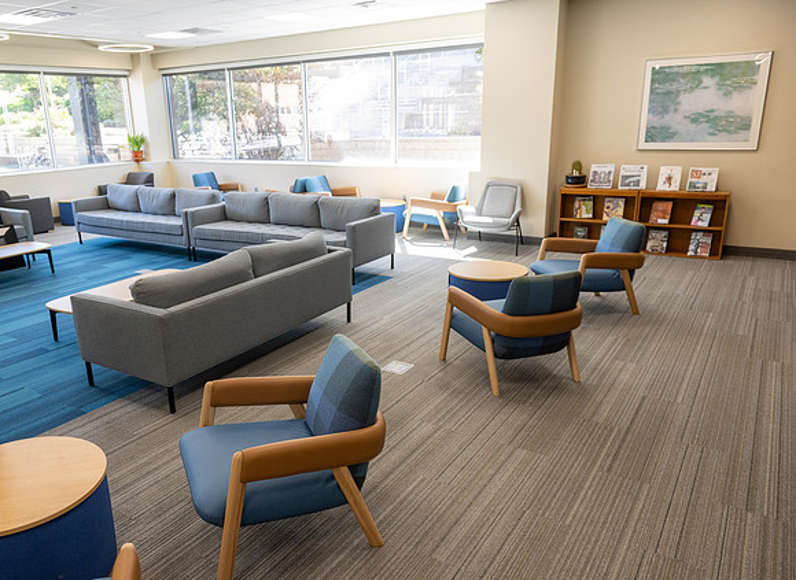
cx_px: 342
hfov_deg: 66.3
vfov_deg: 51.2
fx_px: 606
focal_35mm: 27
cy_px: 298
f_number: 5
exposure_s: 1/160
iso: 1000
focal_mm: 24
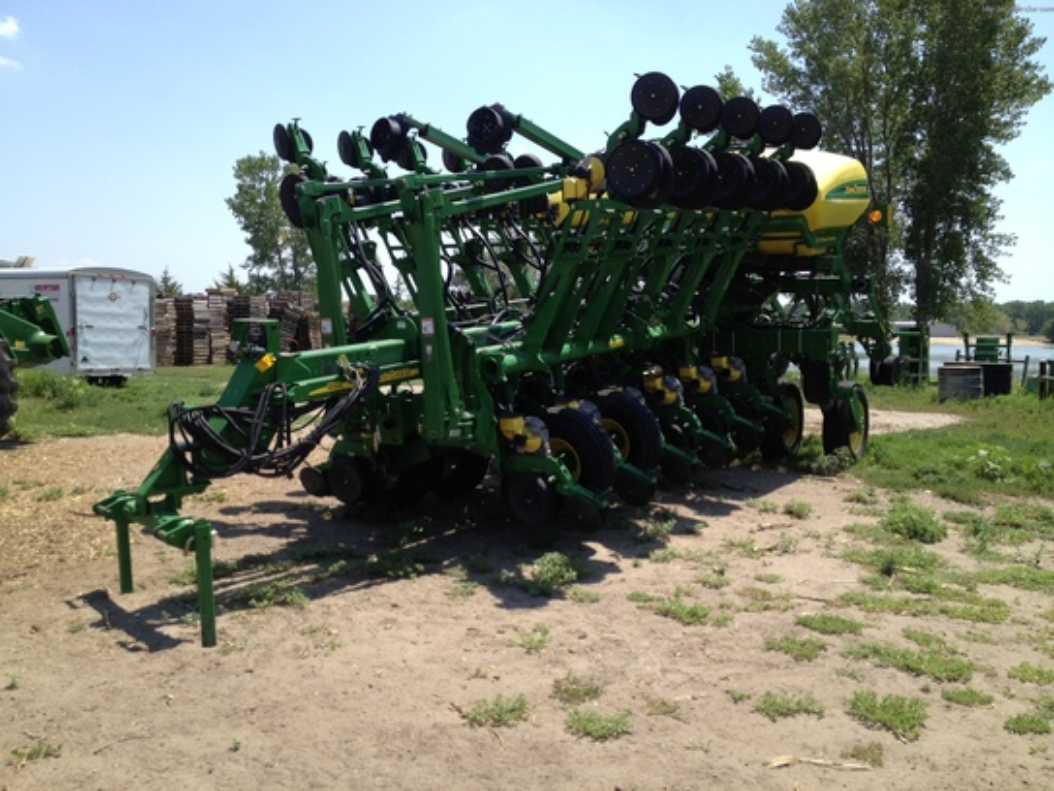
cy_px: 396
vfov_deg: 40.7
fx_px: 1066
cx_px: 527
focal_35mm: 35
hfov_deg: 52.6
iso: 64
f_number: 2.4
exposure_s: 1/1104
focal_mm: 4.28
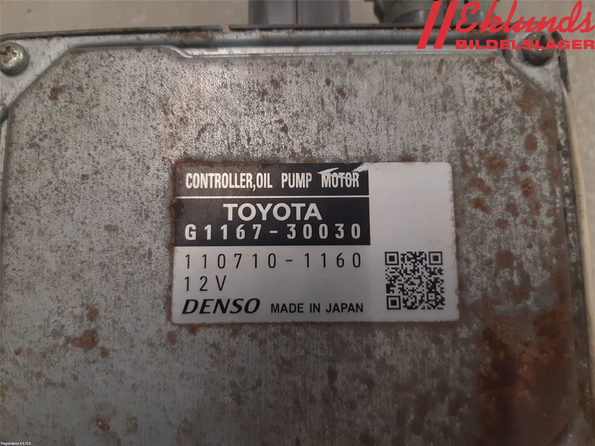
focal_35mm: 26
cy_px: 223
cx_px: 298
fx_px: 447
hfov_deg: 67.3
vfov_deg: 53.1
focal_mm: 3.93
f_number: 1.7
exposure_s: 1/50
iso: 125
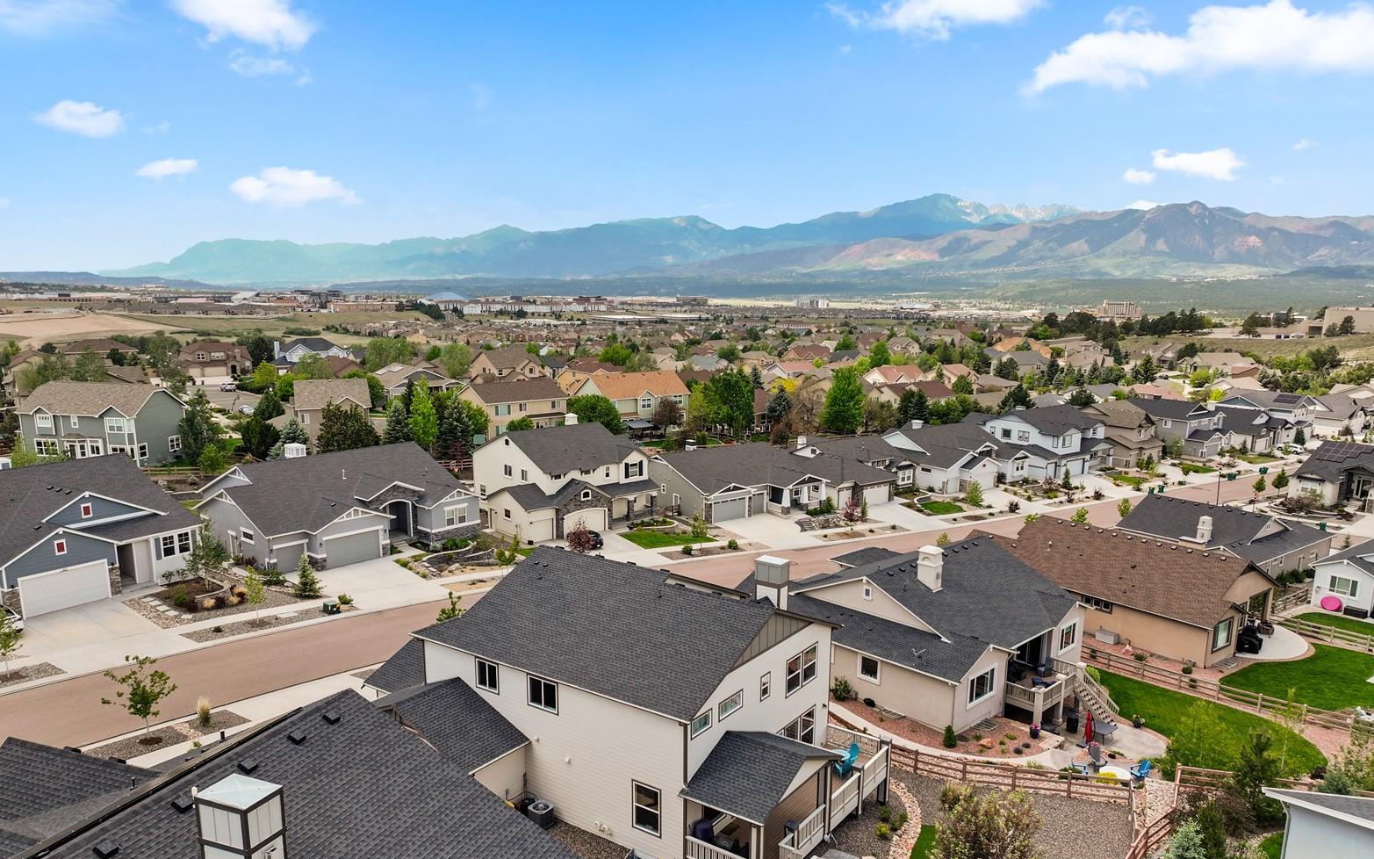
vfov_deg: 47.4
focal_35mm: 26
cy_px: 499
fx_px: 974
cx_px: 695
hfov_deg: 70.4
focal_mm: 12.29
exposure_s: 1/1250
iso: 170
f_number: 2.8
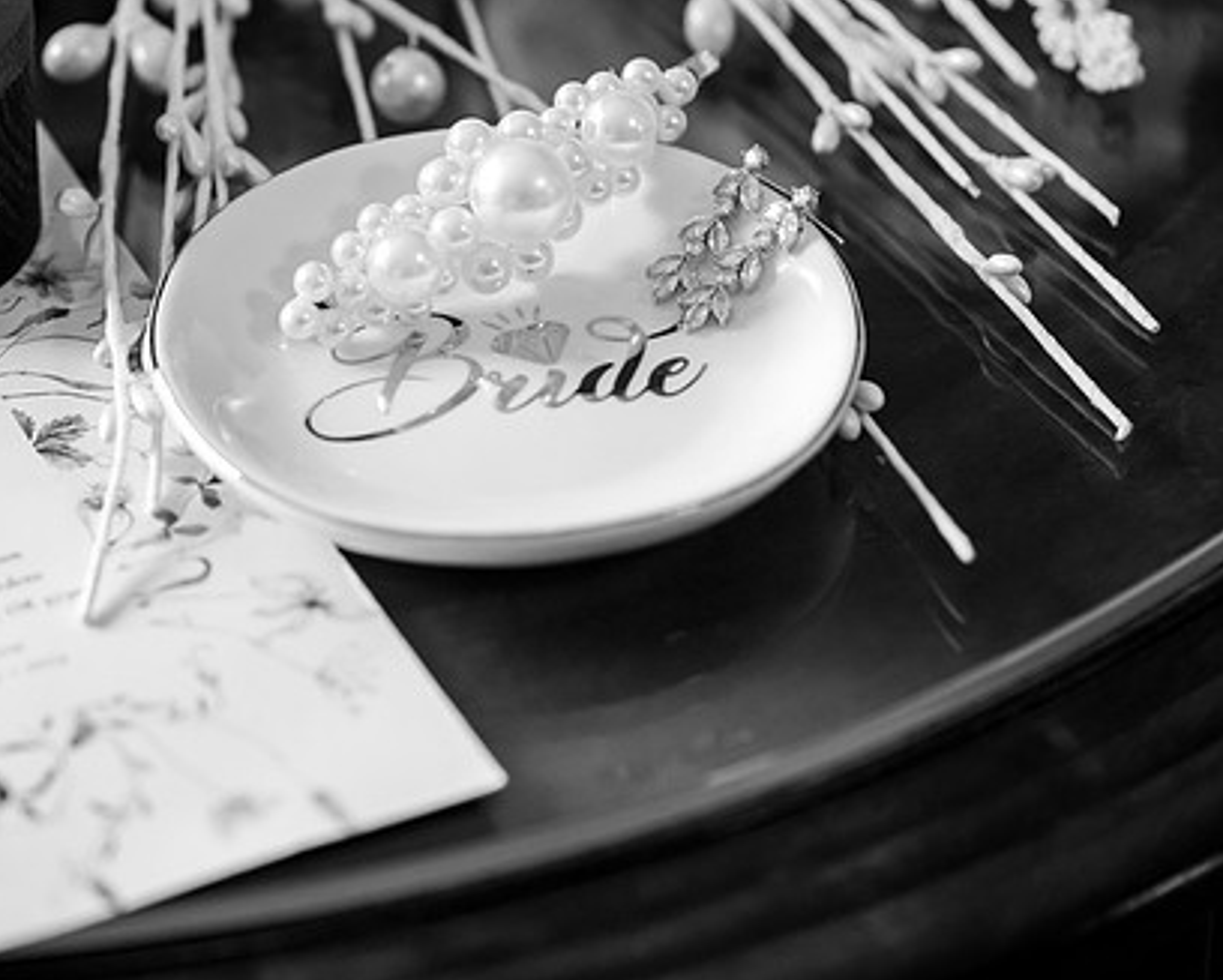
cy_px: 484
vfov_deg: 11.0
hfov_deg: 13.7
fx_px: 5071
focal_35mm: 140
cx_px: 396
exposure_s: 1/320
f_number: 4.5
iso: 8000
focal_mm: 105
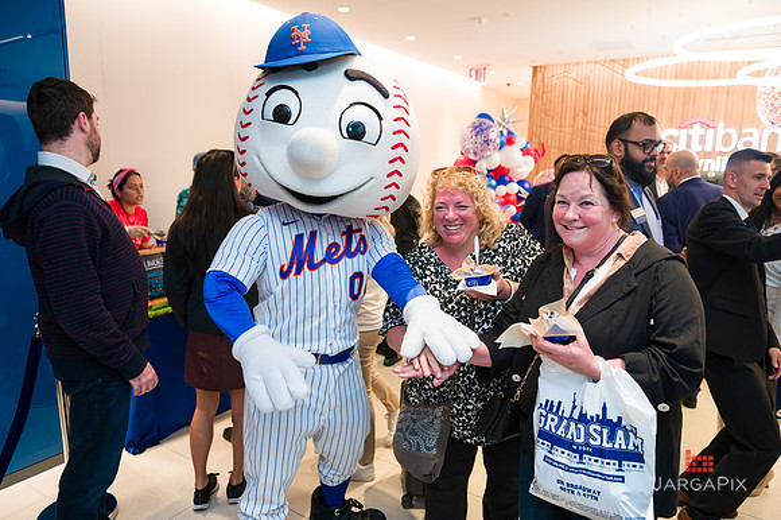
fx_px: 520
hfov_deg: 73.8
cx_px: 390
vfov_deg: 53.1
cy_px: 260
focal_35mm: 24
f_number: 4
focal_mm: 24
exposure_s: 1/200
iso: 400
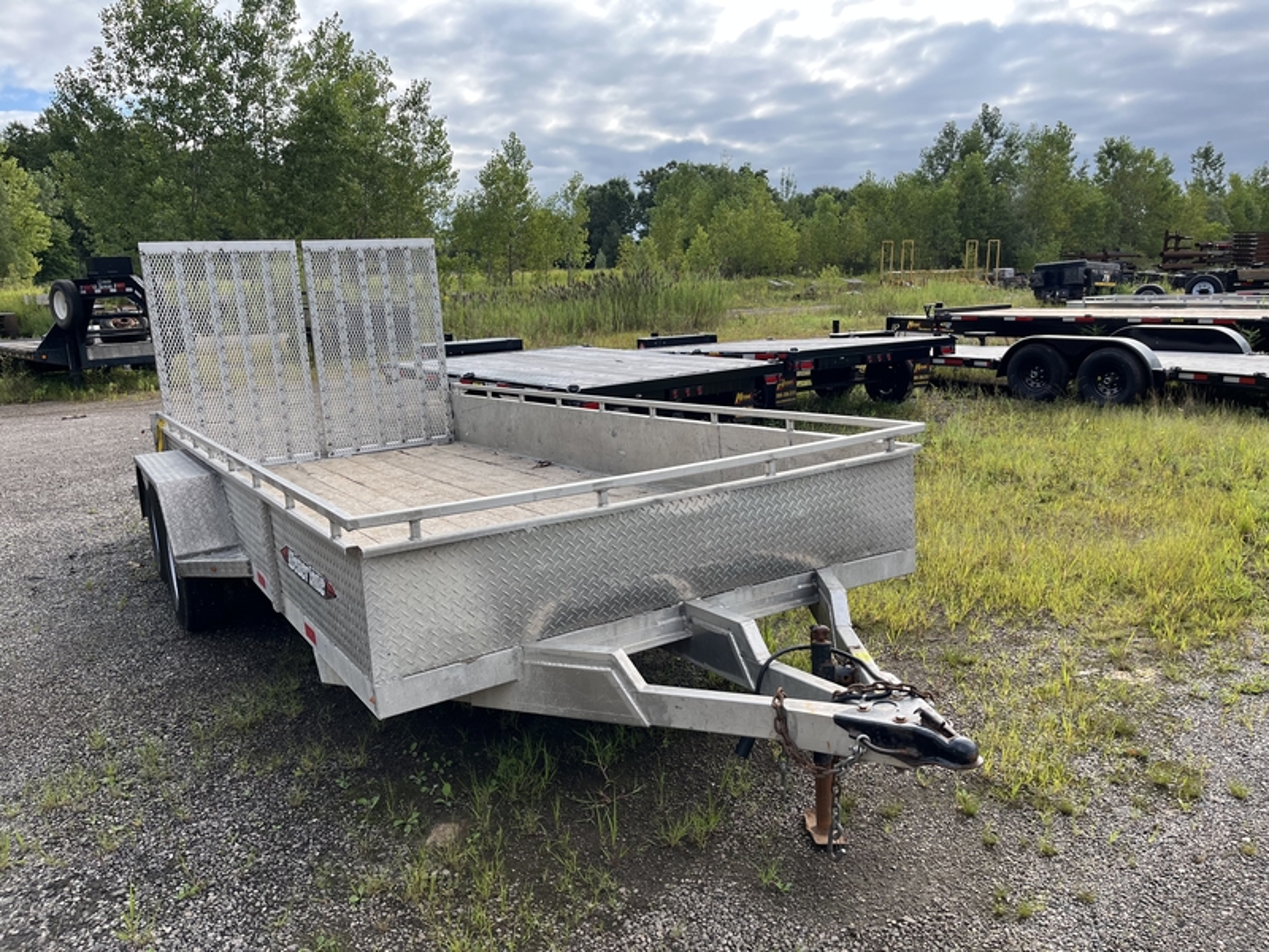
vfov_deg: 53.1
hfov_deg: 67.3
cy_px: 476
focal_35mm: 26
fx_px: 953
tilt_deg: -11.1
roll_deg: +1.6
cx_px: 634
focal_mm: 5.1
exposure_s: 1/1266
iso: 50
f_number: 1.6
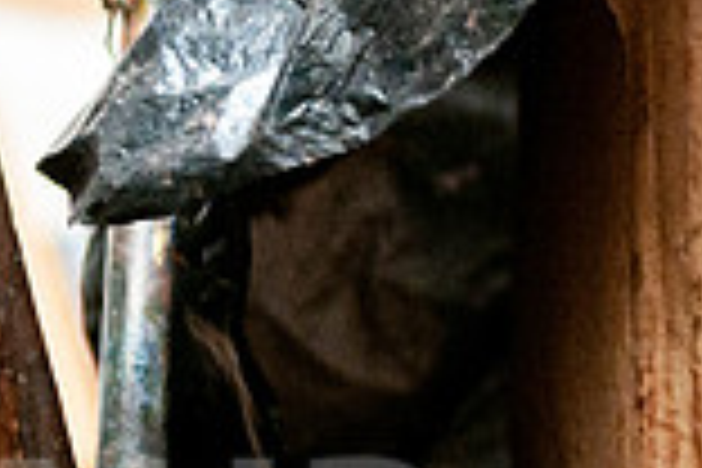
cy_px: 76
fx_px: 6844
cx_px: 1161
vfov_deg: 3.9
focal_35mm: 351
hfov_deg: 5.8
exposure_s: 1/60
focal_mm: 55
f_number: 2.8
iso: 200
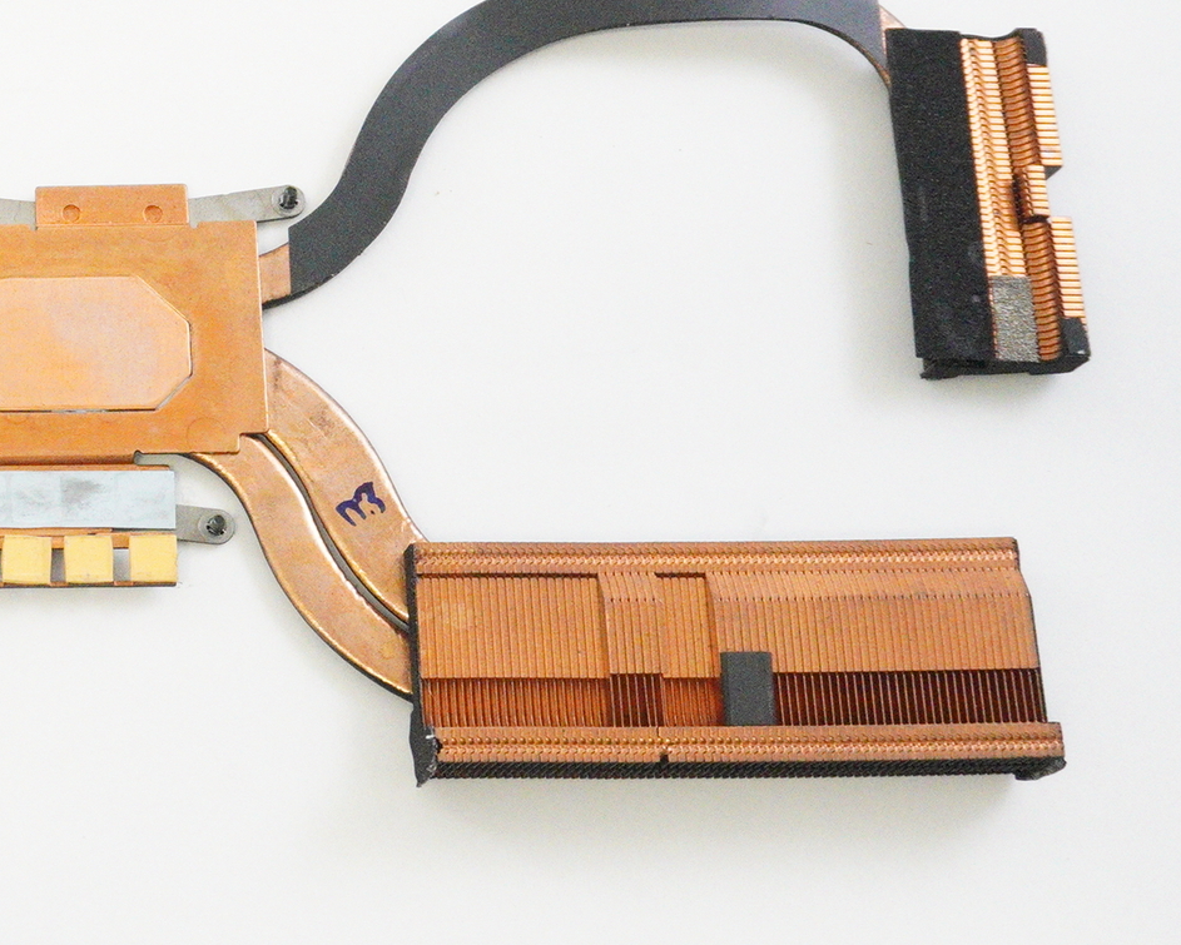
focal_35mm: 82
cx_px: -212
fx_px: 2867
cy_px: 373
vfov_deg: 18.7
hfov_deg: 21.7
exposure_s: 1/250
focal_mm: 22
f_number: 5.6
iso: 6400
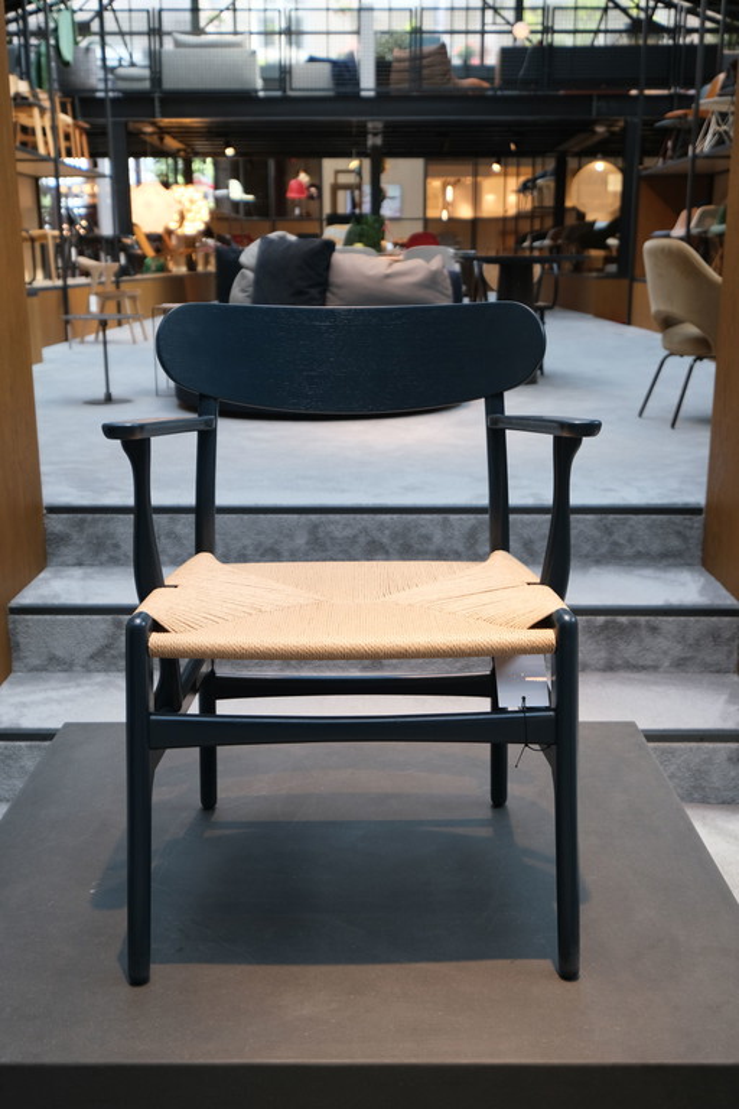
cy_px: 554
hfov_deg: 36.9
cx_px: 370
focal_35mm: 36
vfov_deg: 53.1
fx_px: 1108
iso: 320
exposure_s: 1/58
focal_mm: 24
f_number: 4
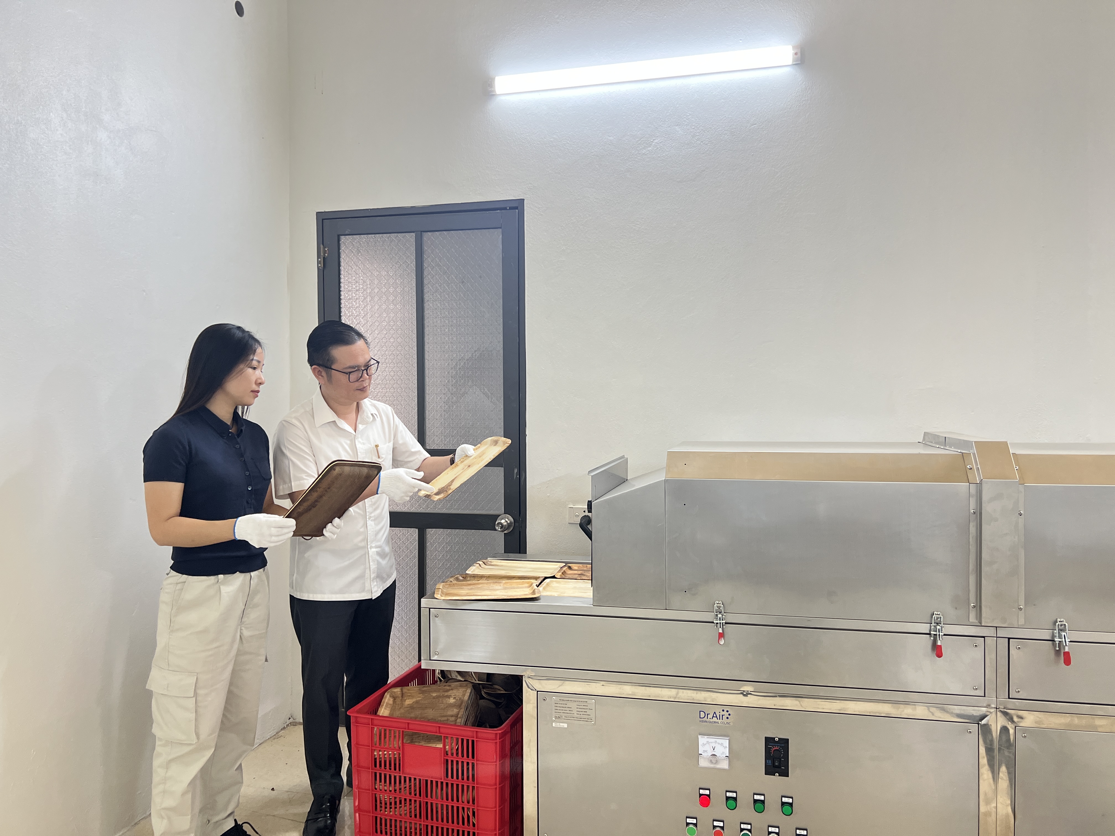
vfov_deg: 53.1
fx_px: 837
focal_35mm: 26
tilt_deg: -0.4
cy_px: 418
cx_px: 558
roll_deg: +0.5
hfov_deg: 67.3
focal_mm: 5.7
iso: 125
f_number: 1.5
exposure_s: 1/100
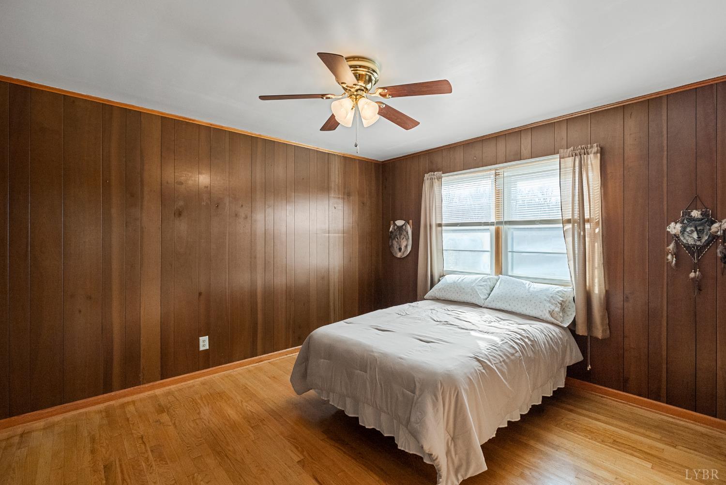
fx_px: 333
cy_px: 242
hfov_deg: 94.9
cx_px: 363
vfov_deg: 72.1
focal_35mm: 16
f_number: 7.1
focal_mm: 16.5
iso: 1250
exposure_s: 1/40
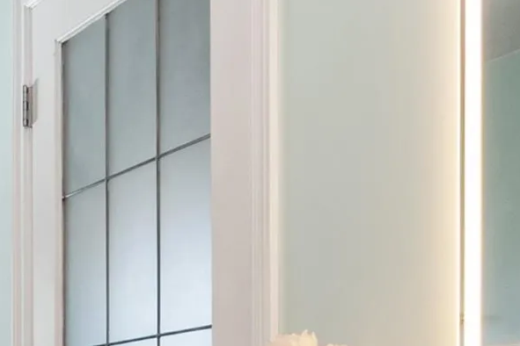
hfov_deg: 22.5
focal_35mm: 78
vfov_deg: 16.3
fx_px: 1127
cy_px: 477
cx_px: -202
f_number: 9
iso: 250
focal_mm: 10
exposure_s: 1/15
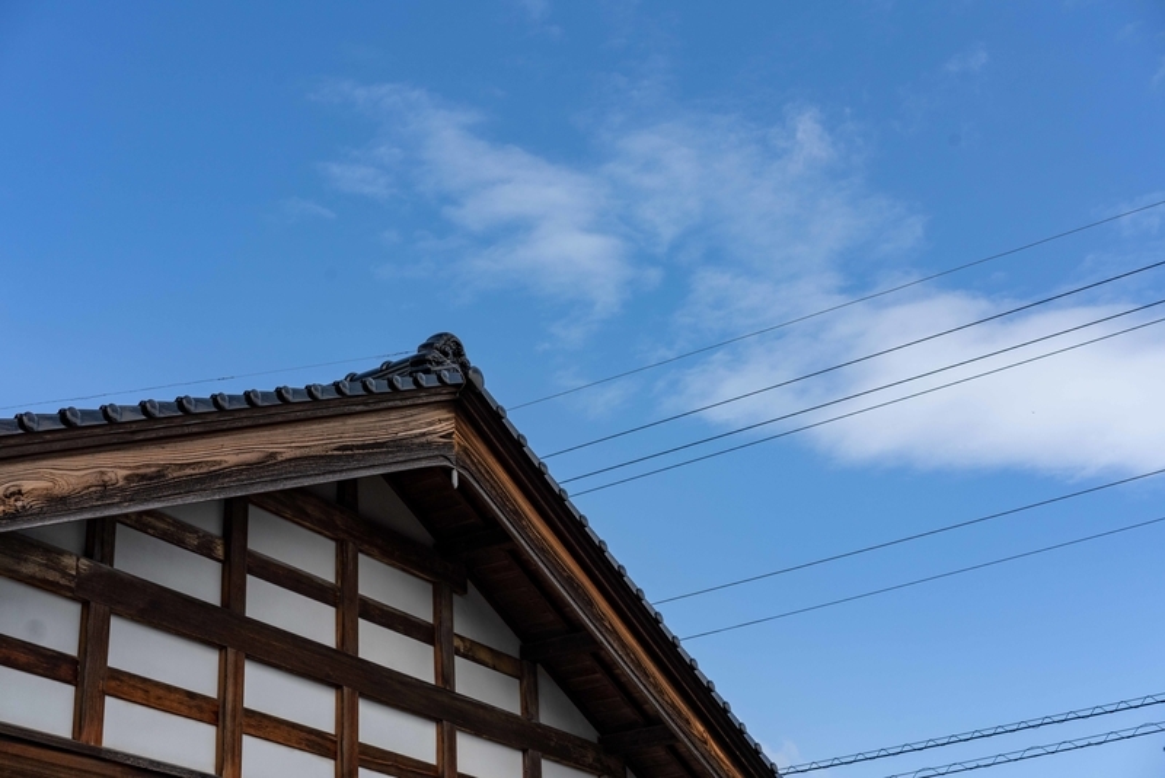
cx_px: 582
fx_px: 1780
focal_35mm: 55
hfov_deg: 36.2
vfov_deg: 24.6
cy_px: 389
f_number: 8
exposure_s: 1/1250
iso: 400
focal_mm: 55
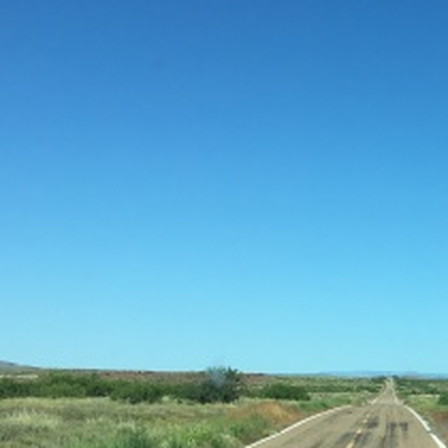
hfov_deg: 21.0
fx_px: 1142
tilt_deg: -3.1
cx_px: 508
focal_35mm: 78
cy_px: 457
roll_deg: +2.3
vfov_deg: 21.4
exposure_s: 1/1748
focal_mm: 4.15
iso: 25
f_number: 2.2
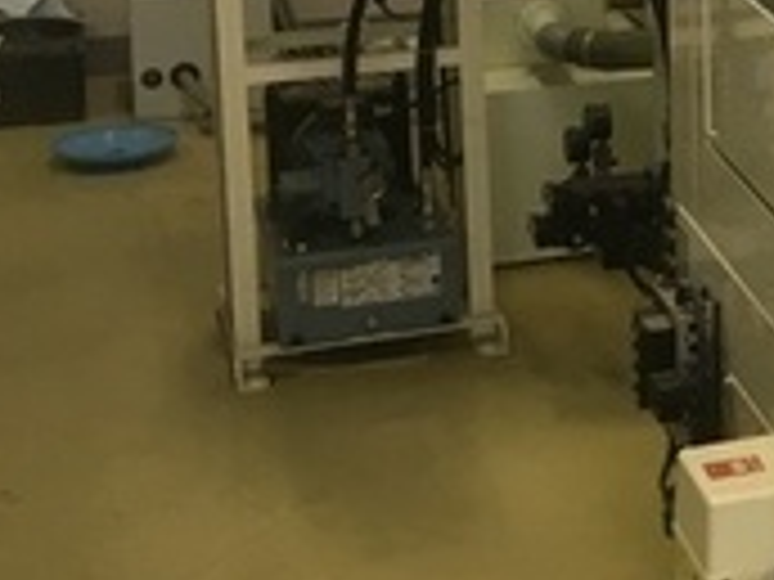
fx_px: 2415
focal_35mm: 108
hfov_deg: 15.9
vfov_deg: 13.3
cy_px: -121
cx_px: 1328
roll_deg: -1.3
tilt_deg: -8.2
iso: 64
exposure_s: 1/30
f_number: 2.2
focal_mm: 4.15
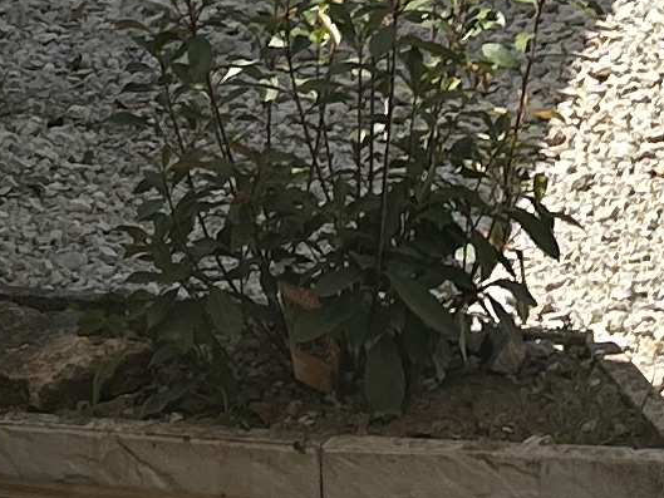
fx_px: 3799
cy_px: -509
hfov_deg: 9.8
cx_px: 852
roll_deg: -0.5
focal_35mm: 198
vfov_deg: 7.2
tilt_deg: -4.6
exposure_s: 1/3356
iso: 50
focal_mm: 5.7
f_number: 1.5
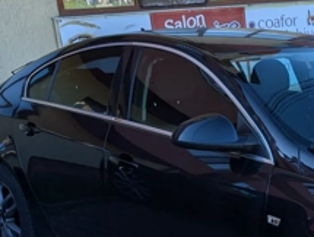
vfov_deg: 21.9
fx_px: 609
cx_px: 377
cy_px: 159
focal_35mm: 67
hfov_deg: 25.9
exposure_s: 1/897
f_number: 1.68
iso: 20
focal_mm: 6.9
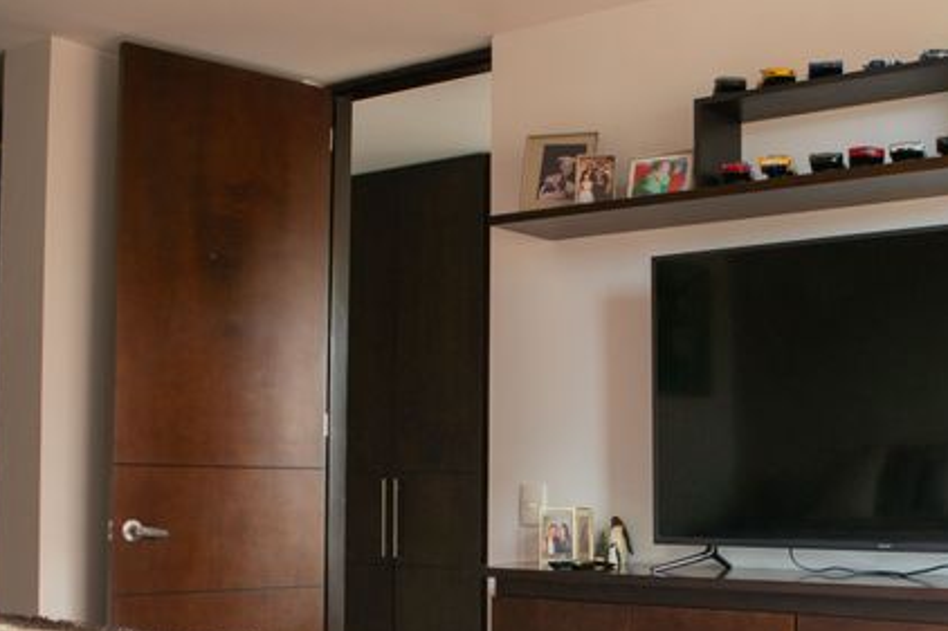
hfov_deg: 40.8
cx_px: 600
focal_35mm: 48
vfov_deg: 27.7
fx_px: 1263
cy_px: 467
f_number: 5
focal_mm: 18
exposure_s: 1/25
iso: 100
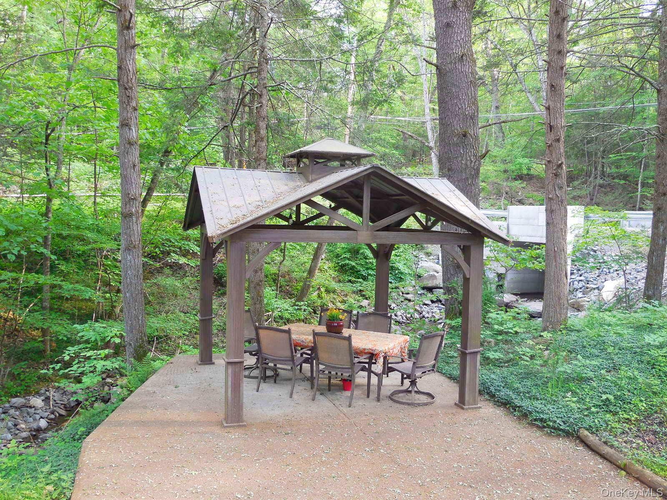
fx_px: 655
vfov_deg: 41.8
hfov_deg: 54.0
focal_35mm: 34
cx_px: 334
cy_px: 250
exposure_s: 1/30
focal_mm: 6.1
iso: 140
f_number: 3.4
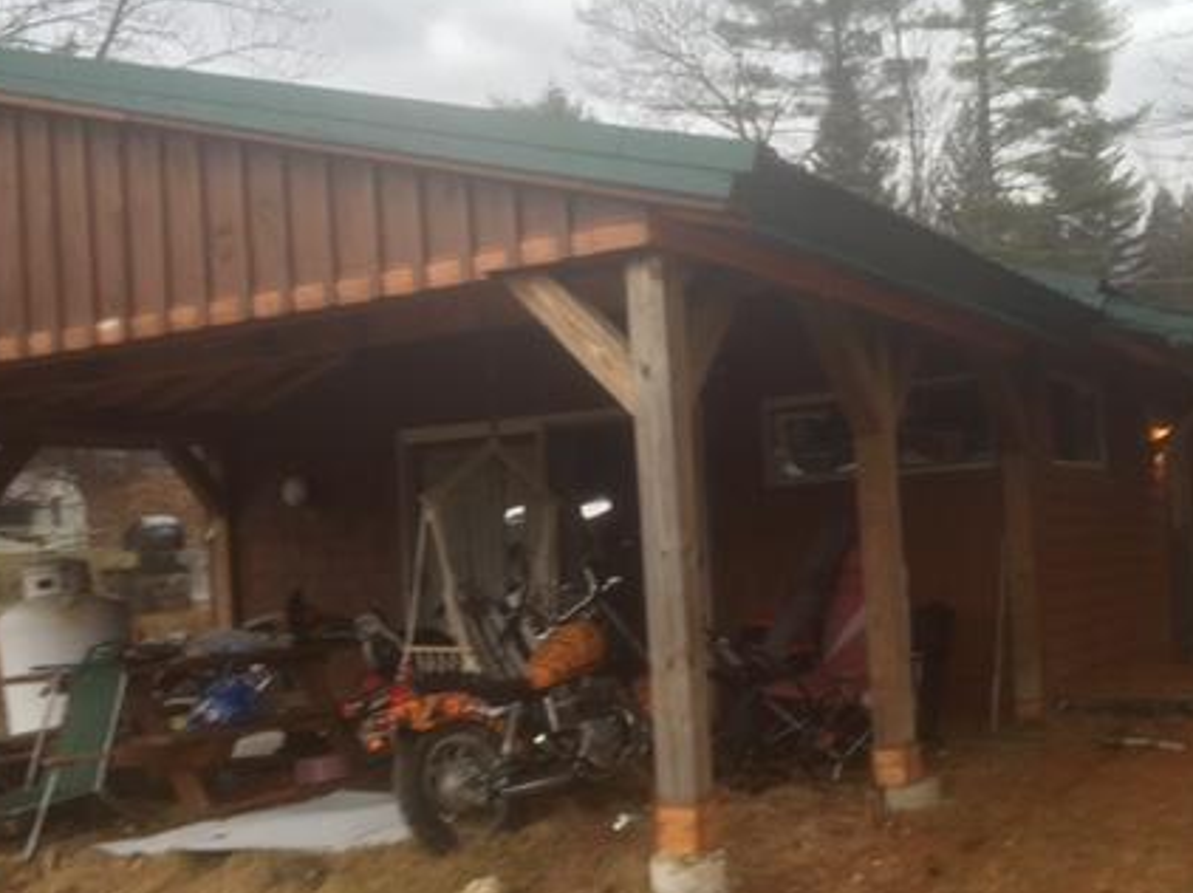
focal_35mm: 44
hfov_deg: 42.7
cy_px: 551
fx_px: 1516
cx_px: 729
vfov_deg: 32.7
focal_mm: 4.15
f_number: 2.2
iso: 32
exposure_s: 1/40
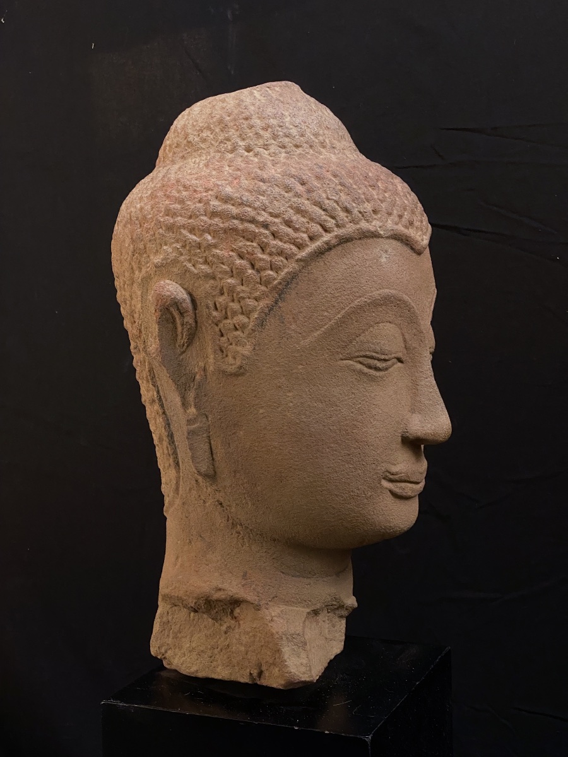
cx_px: 284
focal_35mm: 52
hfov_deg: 28.0
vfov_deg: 36.8
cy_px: 378
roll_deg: +0.7
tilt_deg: -3.9
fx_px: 1138
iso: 320
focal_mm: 6
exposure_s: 1/50
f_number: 2
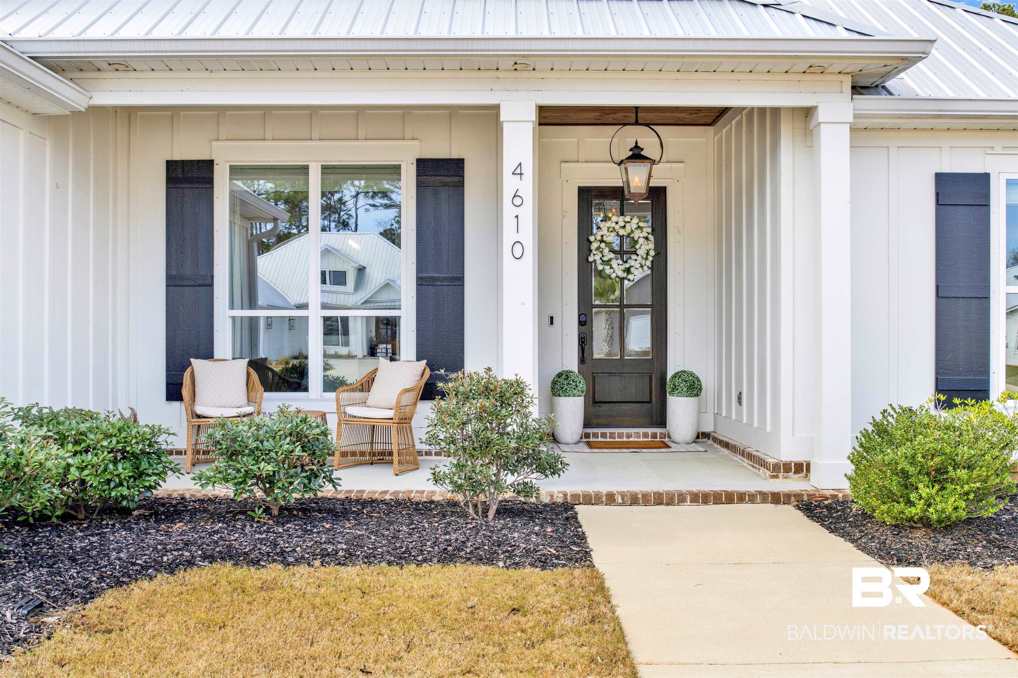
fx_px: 990
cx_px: 509
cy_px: 339
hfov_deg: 54.4
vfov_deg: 37.9
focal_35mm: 35
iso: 200
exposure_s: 1/125
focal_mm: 35
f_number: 11
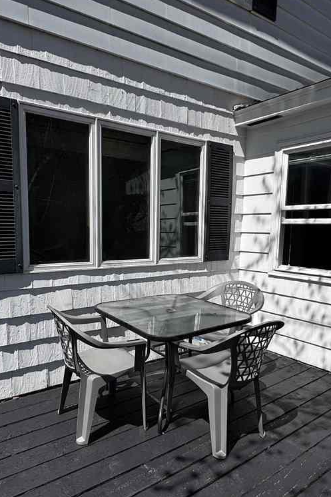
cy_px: 270
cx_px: 141
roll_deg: -1.5
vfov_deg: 71.4
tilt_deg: -8.1
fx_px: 345
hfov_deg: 51.1
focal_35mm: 25
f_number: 2.2
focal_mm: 2.22
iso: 50
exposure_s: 1/2342
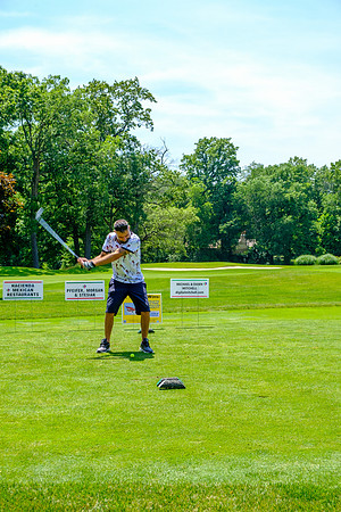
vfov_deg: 36.9
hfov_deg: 25.1
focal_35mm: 54
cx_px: 170
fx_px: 767
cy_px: 256
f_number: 5.6
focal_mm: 35.8
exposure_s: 1/250
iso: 200
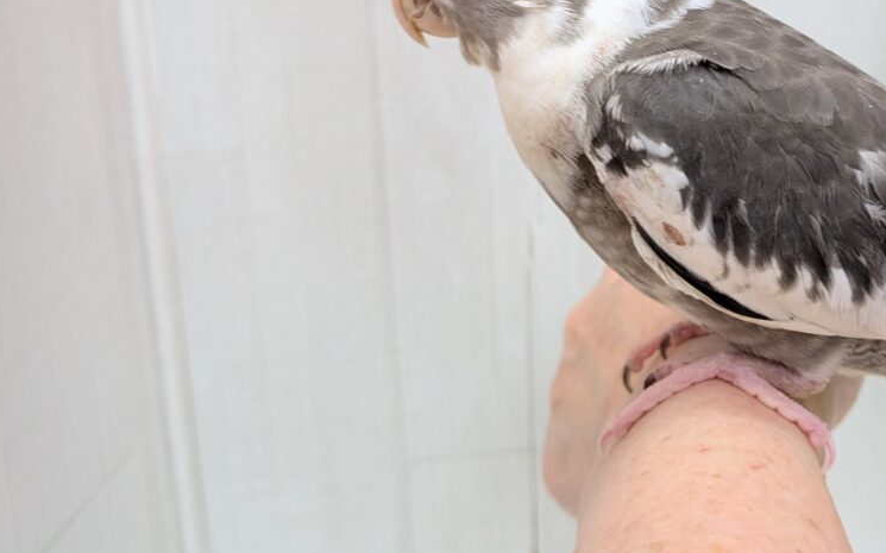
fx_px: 990
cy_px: 133
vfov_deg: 30.7
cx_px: 641
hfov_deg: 46.8
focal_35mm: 41
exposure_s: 1/100
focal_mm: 4.53
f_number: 1.7
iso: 99
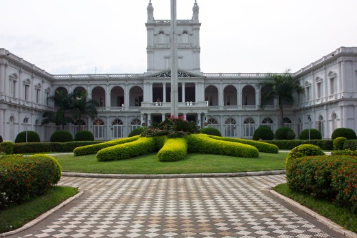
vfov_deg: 37.8
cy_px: 119
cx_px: 178
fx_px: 347
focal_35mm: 35
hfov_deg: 54.5
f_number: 9.5
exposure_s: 1/250
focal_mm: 7.5
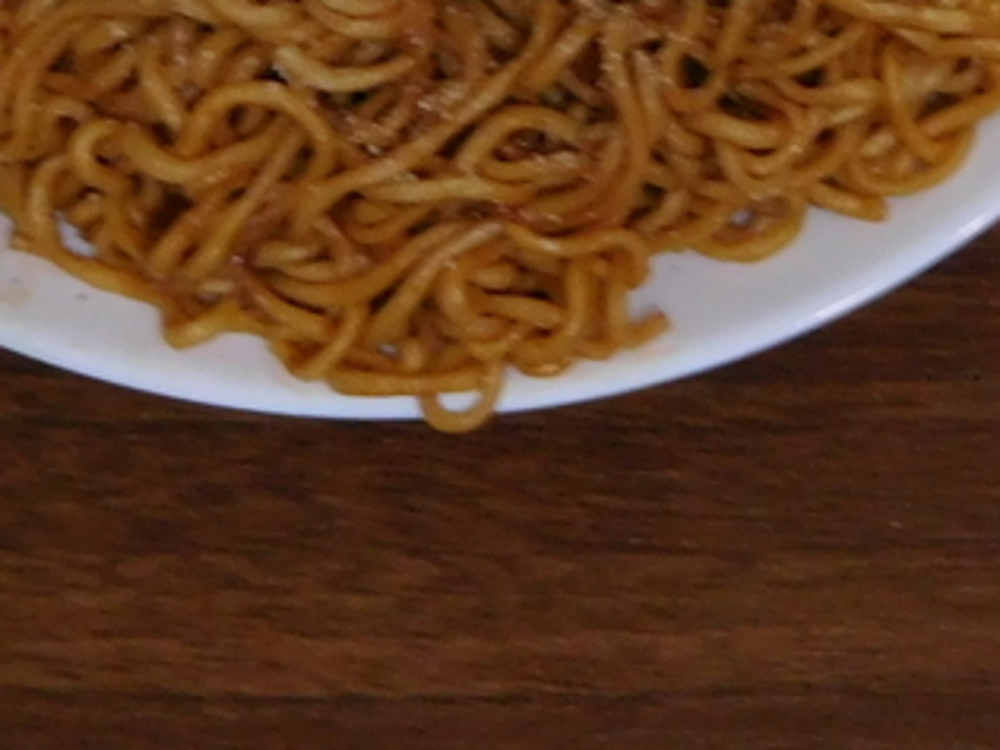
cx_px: 1332
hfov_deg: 12.6
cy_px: -630
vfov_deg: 9.3
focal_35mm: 152
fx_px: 4391
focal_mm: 7.1
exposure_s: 1/10
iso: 400
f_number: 3.9
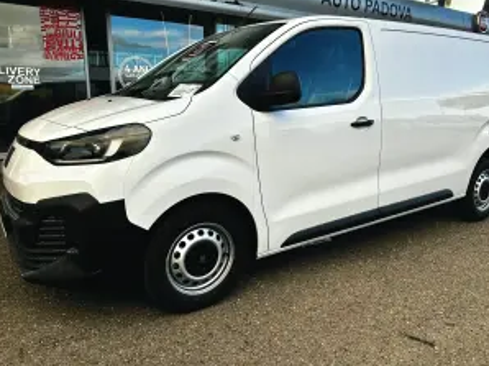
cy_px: 174
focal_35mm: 29
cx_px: 276
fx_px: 409
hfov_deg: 61.5
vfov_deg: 48.1
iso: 80
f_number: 1.78
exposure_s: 1/1095
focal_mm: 6.86
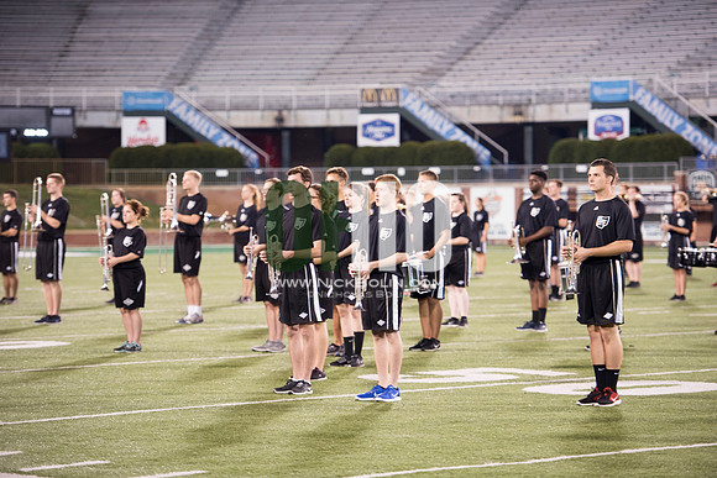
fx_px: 2689
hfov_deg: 15.2
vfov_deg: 10.2
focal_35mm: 135
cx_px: 358
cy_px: 239
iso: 1000
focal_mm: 135
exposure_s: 1/320
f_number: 2.8
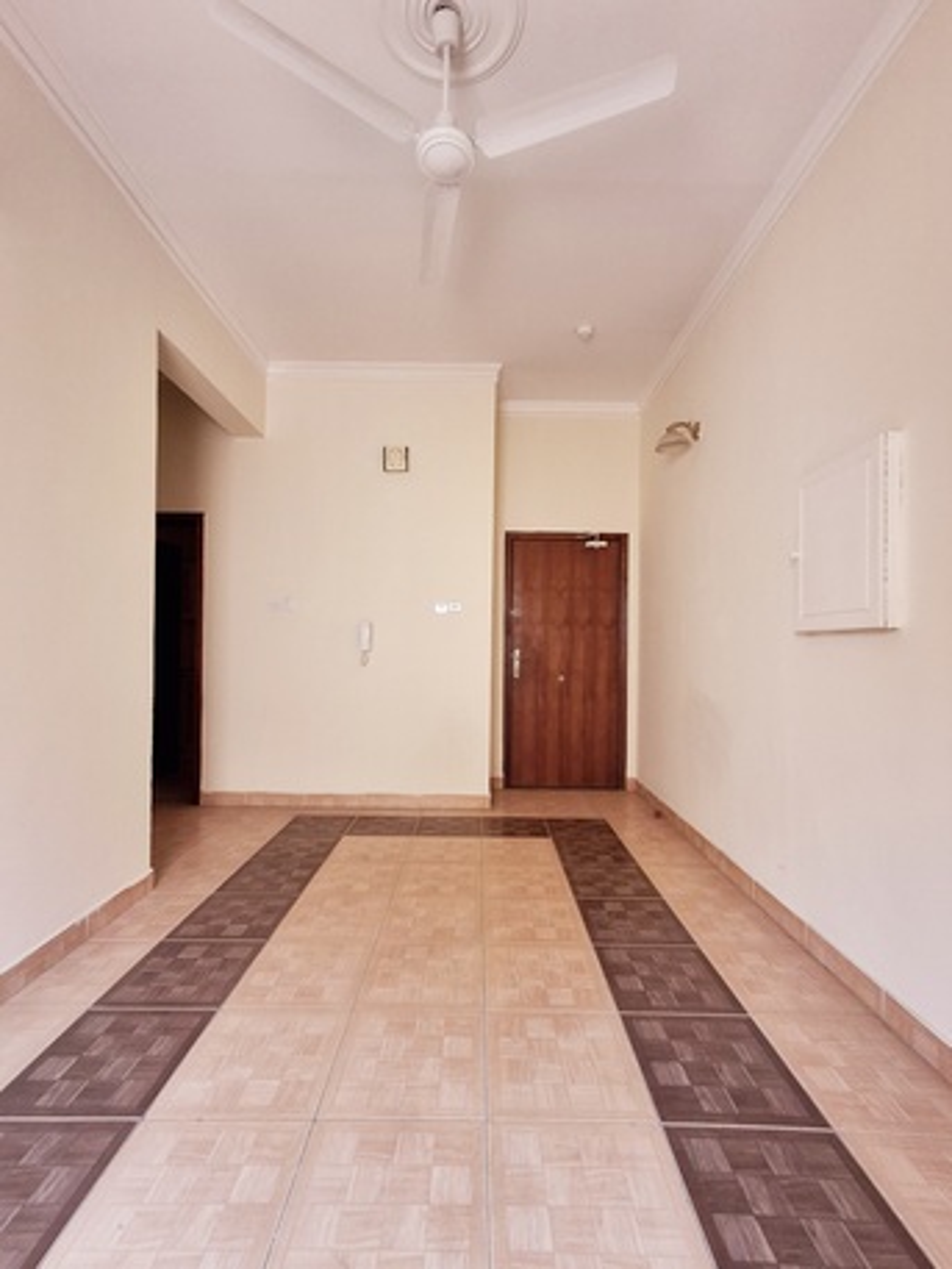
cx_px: 476
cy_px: 634
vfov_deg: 94.5
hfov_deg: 78.1
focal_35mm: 16
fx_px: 586
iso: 80
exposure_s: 1/40
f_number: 2.2
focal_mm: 1.64
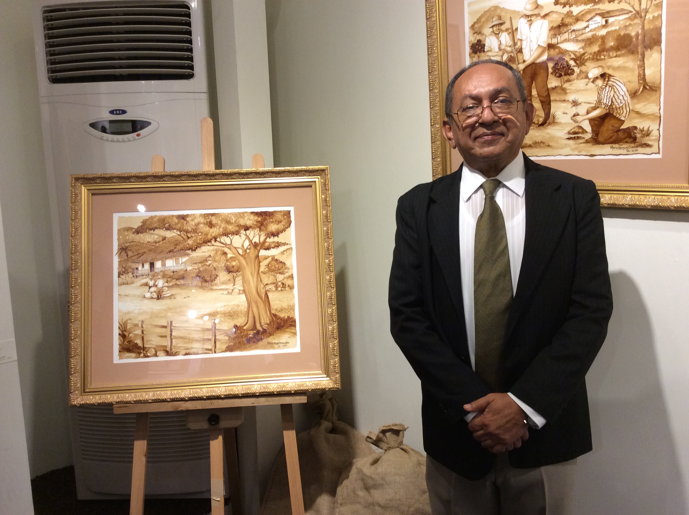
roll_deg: +1.1
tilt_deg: -8.6
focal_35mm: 32
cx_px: 344
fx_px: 636
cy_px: 258
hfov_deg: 56.9
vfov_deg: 44.1
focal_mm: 3.3
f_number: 2.4
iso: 80
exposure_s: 1/24
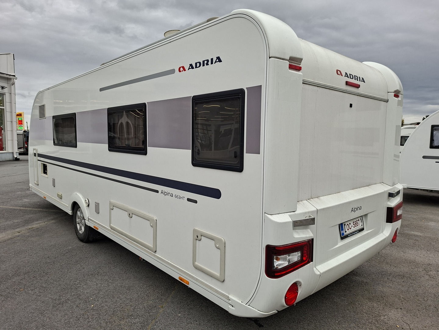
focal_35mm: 23
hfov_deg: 73.9
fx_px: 292
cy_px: 165
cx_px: 220
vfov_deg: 58.9
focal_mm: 5.54
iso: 50
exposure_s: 1/326
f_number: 1.8
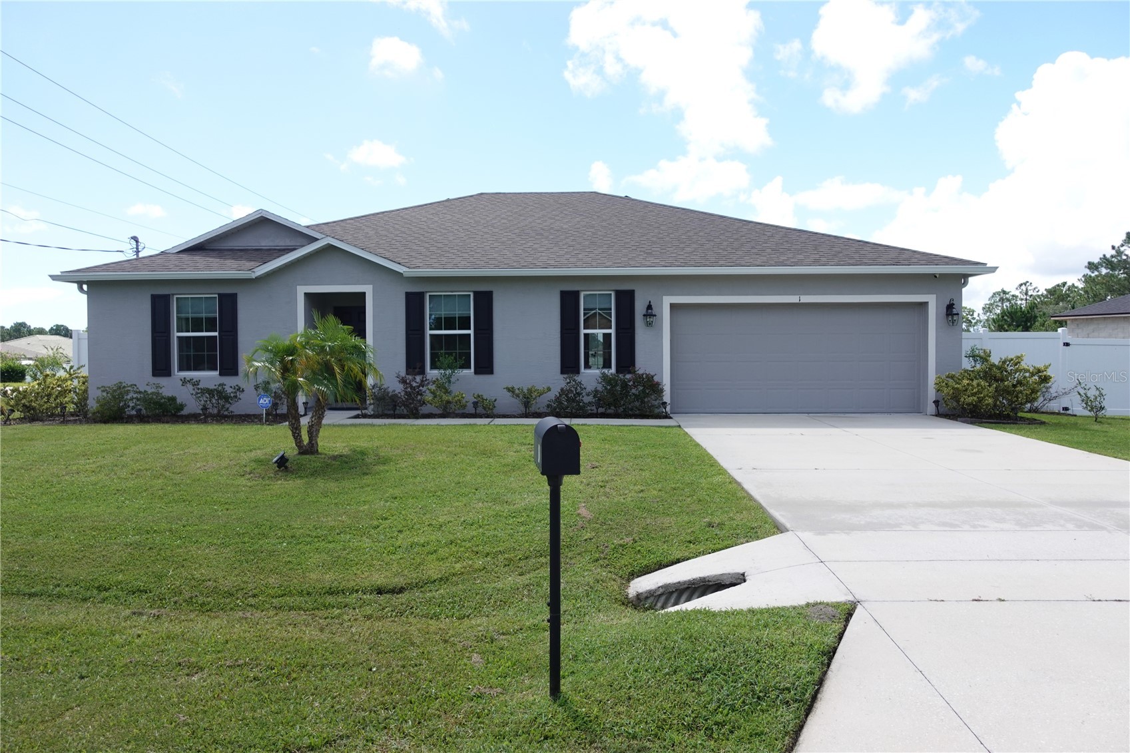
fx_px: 753
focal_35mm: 24
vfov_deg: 53.1
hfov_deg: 73.7
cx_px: 565
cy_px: 376
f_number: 1.8
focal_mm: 9.4
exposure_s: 1/400
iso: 125
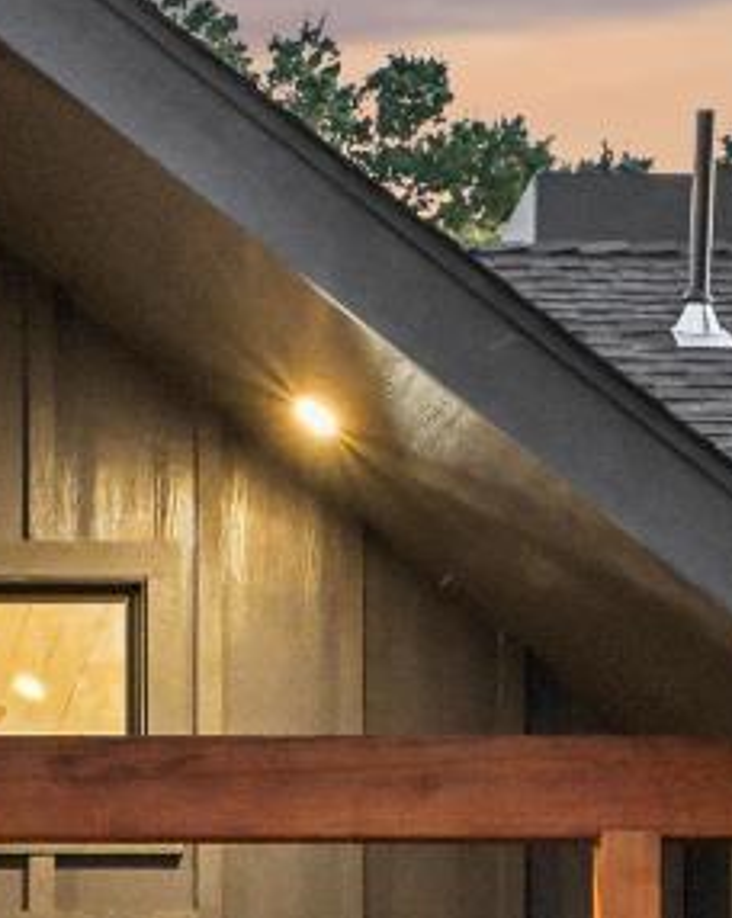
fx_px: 5753
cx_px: -154
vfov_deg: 8.9
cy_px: 1313
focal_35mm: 212
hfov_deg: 7.2
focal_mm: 43
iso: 3200
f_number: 11
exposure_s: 1/15
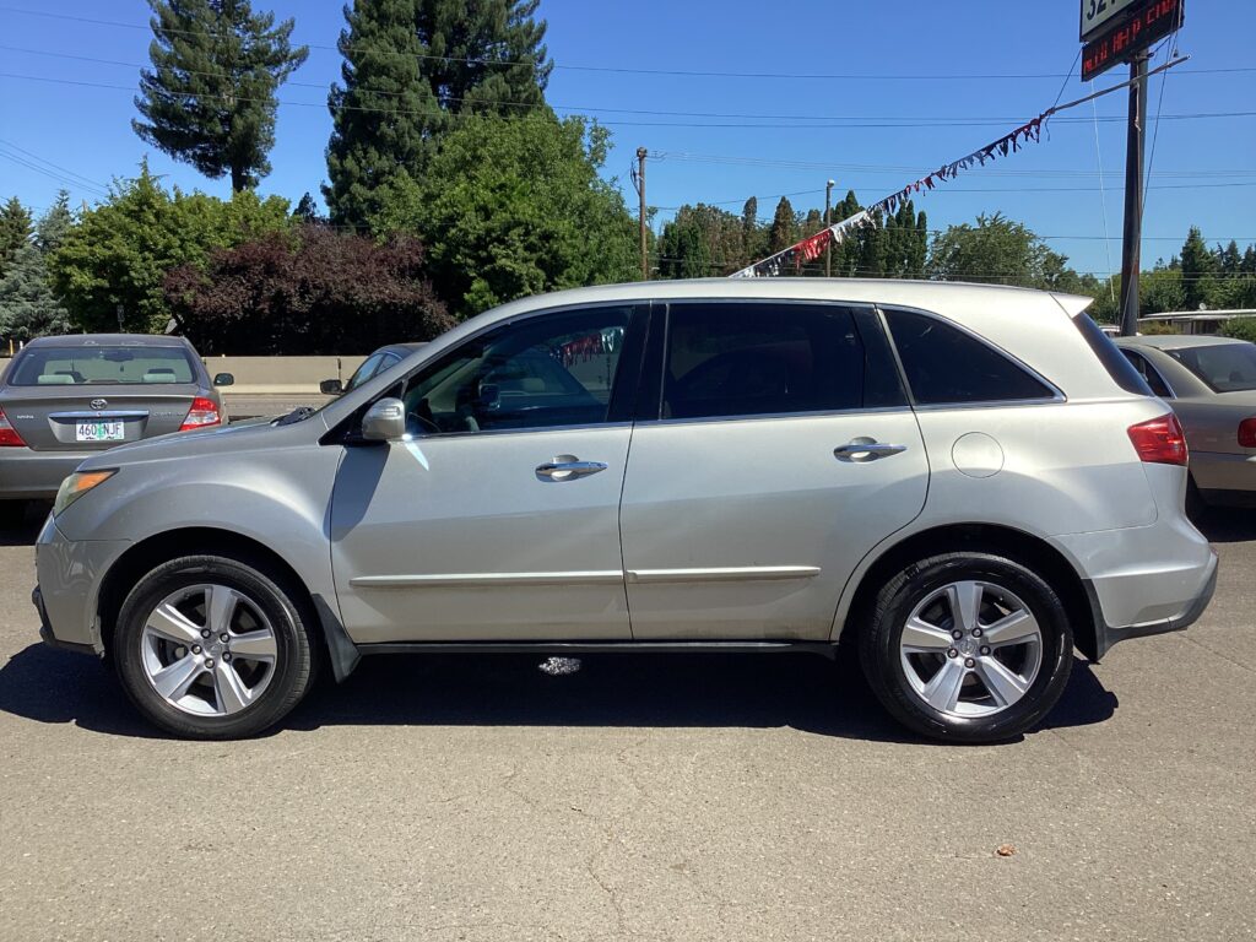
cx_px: 628
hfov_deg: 58.4
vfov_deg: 45.4
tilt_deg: -6.5
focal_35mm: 31
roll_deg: +1.3
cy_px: 471
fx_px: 1125
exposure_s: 1/1018
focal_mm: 3.3
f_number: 2.4
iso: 25
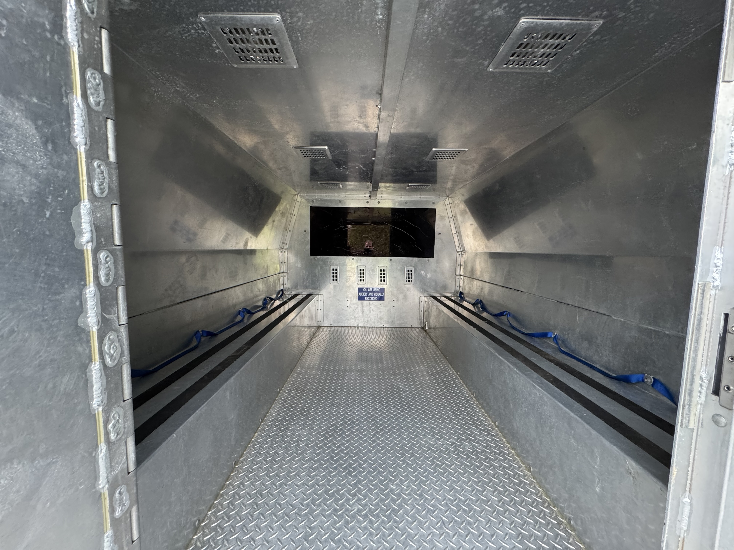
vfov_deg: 85.7
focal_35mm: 14
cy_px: 275
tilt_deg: -7.4
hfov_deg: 102.1
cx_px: 367
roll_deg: -0.2
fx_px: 297
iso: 400
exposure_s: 1/60
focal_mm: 2.22
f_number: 2.2
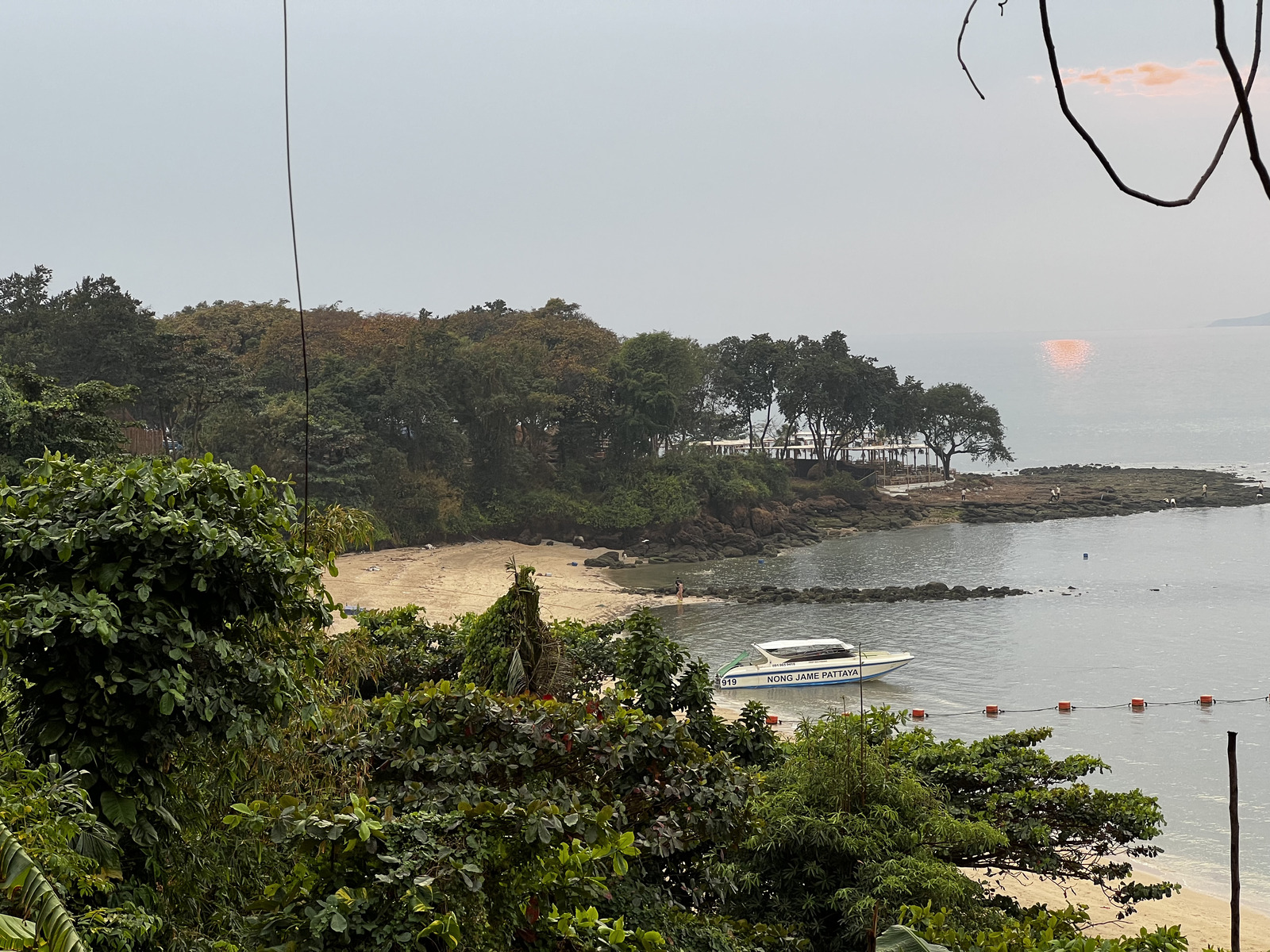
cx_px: 635
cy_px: 476
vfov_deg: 19.1
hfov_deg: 25.3
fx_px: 2825
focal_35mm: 77
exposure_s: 1/99
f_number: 2.8
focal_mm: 9
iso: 40
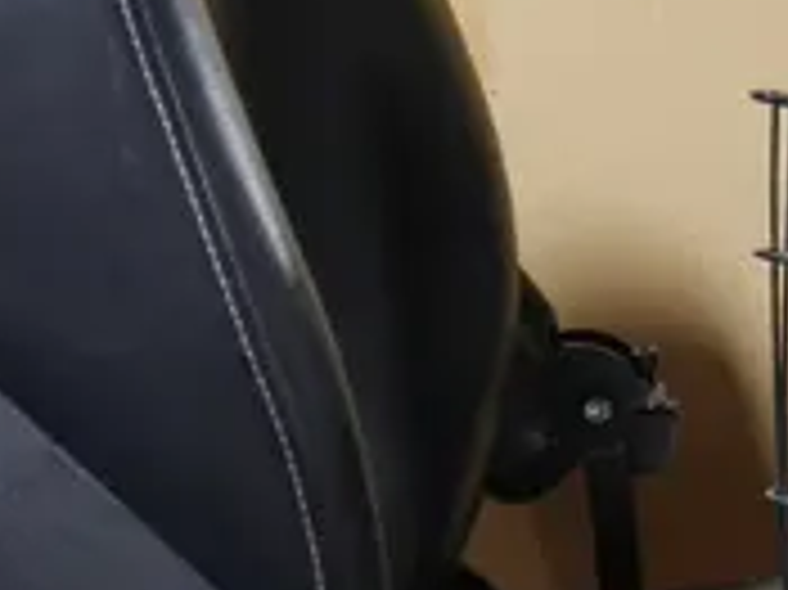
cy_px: 1011
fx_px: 3731
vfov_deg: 8.7
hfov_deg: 11.5
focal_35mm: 164
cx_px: 1243
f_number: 3.5
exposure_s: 1/60
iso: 500
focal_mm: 14
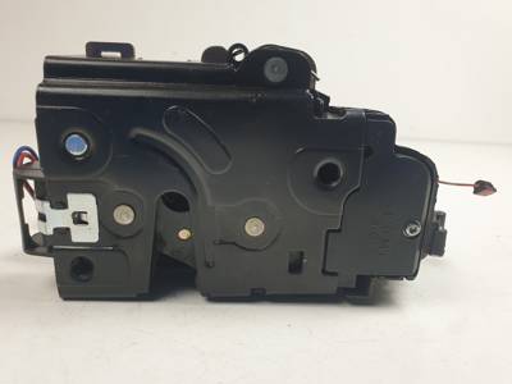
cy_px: 192
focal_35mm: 26
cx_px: 256
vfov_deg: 53.1
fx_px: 385
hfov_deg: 67.3
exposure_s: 1/108
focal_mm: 4.3
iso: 50
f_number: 2.4
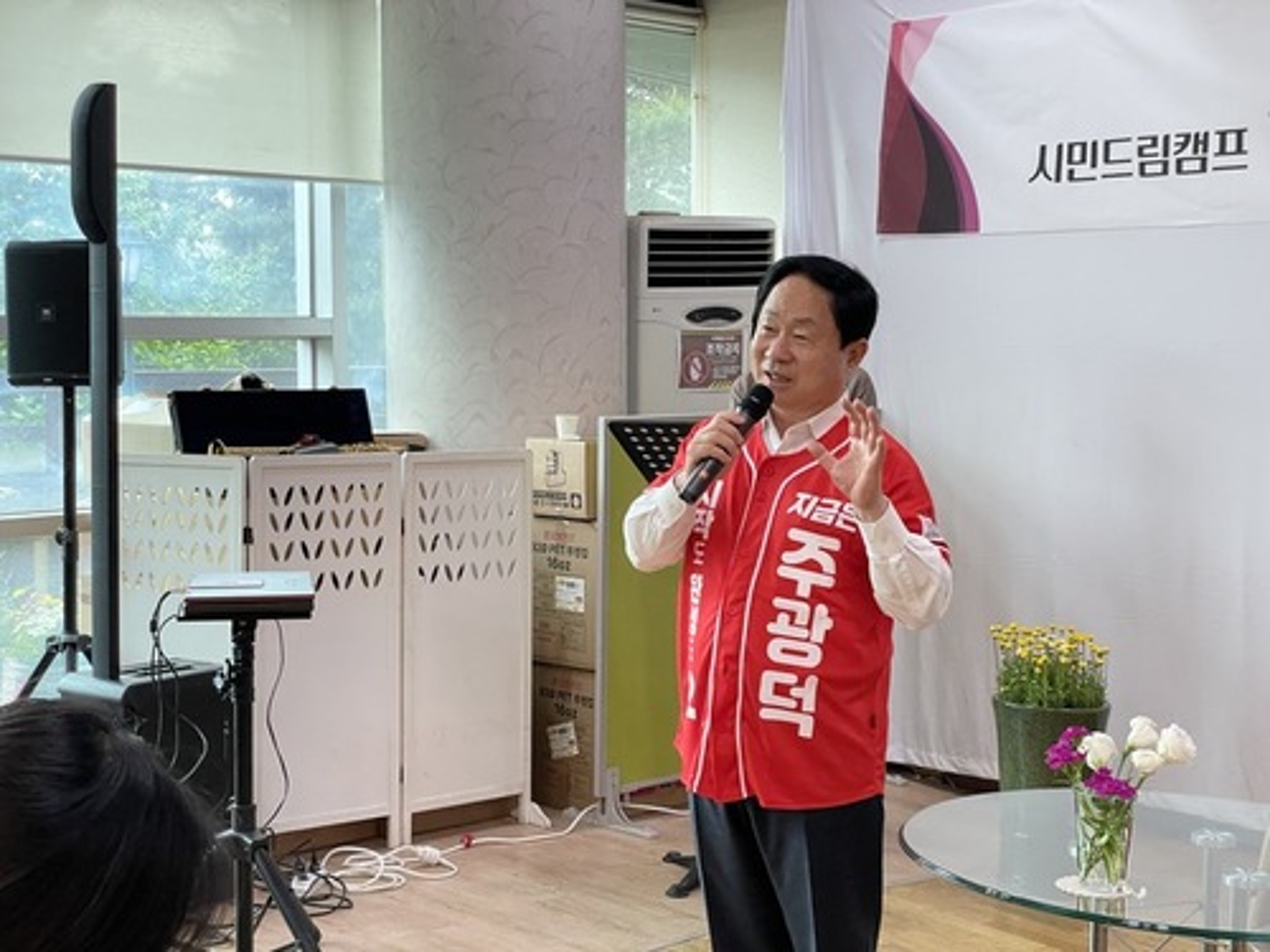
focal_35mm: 52
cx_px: 635
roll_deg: +0.6
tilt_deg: -5.0
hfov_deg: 36.8
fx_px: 1908
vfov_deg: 28.0
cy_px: 476
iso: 200
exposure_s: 1/120
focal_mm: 6
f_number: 2
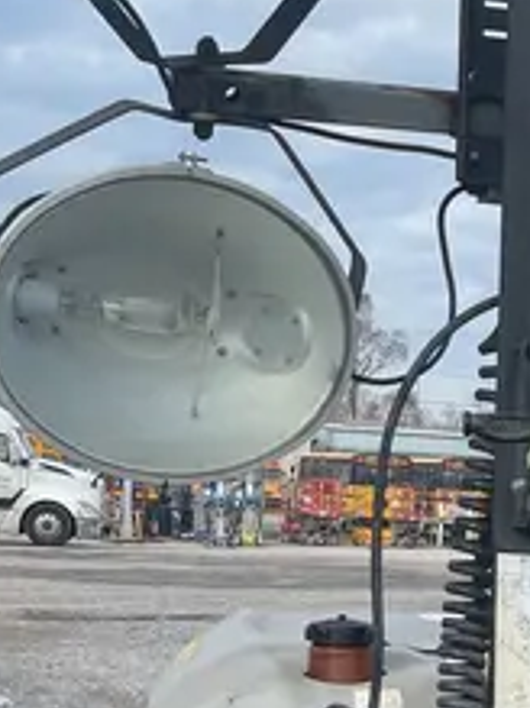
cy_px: 697
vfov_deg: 21.8
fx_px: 1778
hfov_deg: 16.7
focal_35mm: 87
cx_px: 504
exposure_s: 1/1825
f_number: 1.6
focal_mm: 4.2
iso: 32
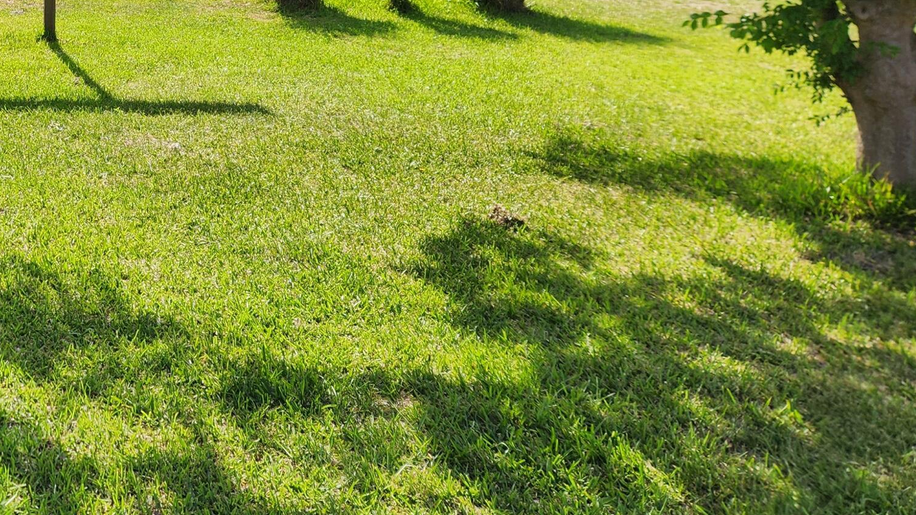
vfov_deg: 22.4
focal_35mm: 50
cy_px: -76
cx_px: 30
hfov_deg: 37.5
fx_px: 1215
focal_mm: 5.4
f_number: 1.8
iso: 20
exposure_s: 1/878
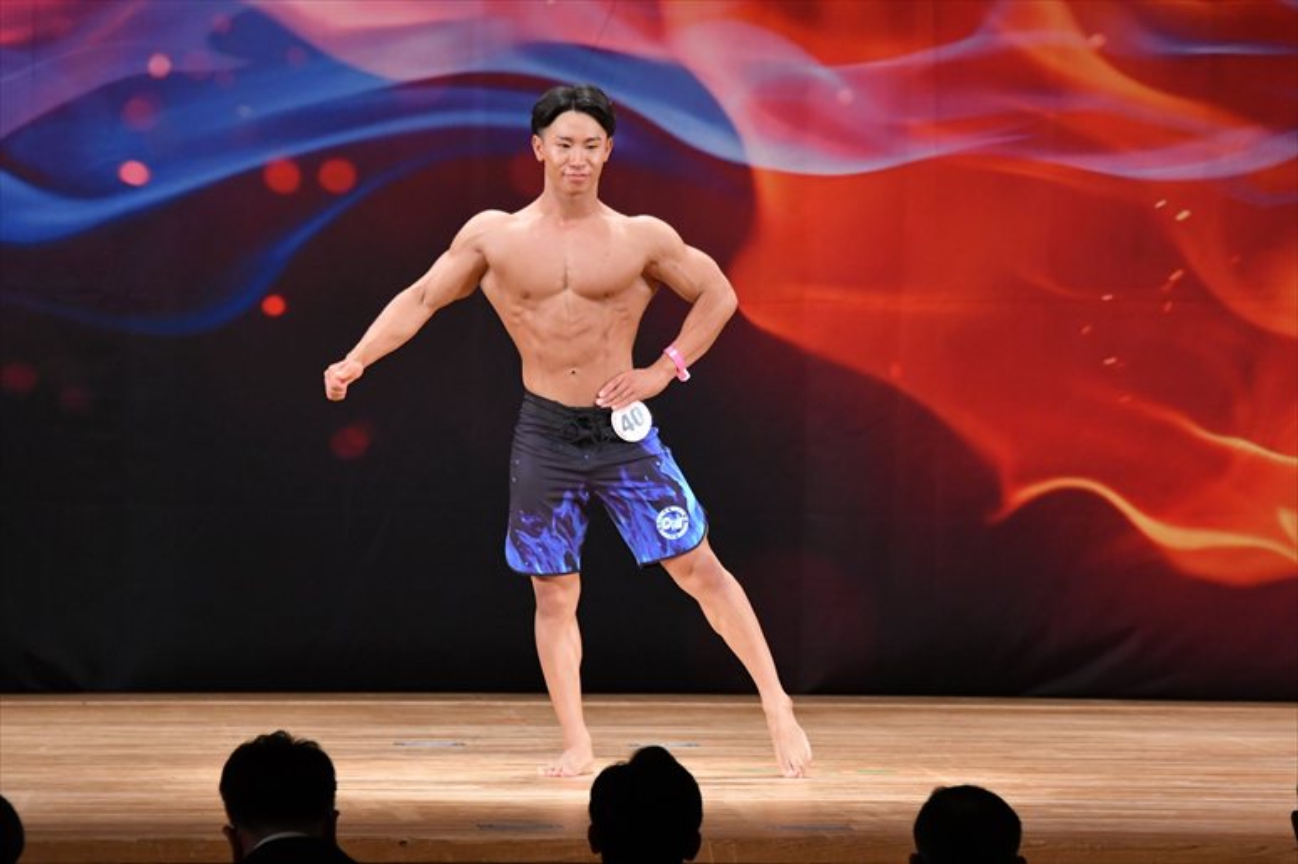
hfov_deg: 8.6
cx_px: 649
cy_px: 432
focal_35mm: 240
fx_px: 8649
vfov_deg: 5.7
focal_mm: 160
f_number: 5.6
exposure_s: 1/400
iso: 3200
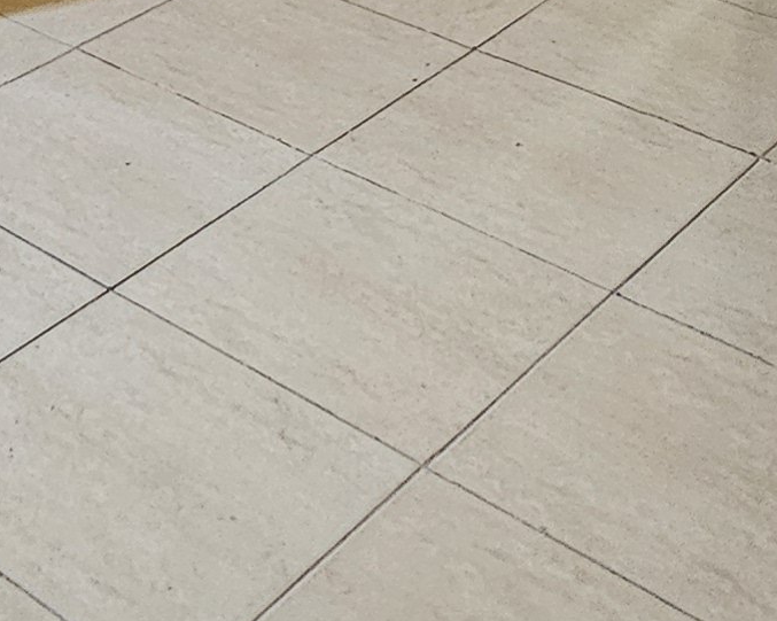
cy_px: -457
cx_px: -114
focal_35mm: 75
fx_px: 1724
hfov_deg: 23.6
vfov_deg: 17.2
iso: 320
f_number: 2.2
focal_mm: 2.2
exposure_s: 1/33.3
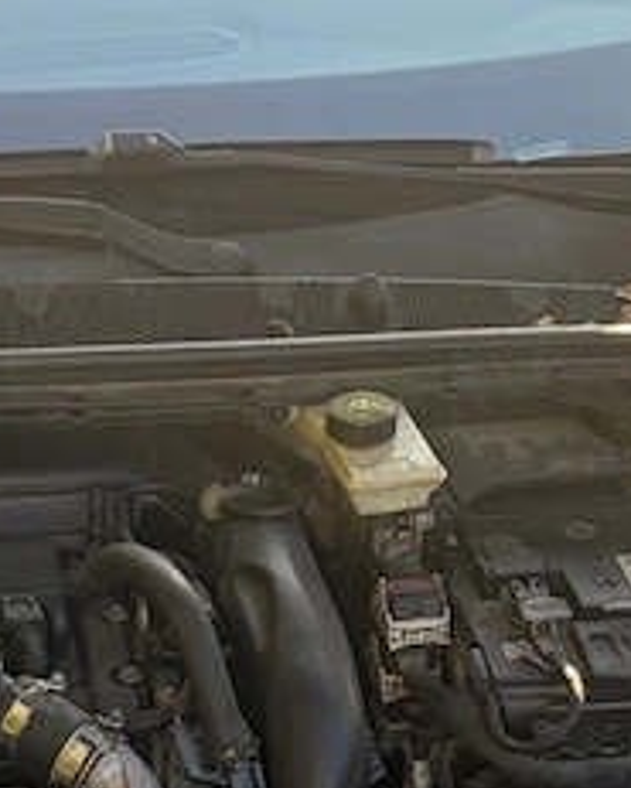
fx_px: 2053
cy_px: 979
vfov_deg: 20.2
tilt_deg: -40.2
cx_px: 116
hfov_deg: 17.3
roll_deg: +0.0
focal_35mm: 88
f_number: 1.6
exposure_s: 1/343
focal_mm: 5.96
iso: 64
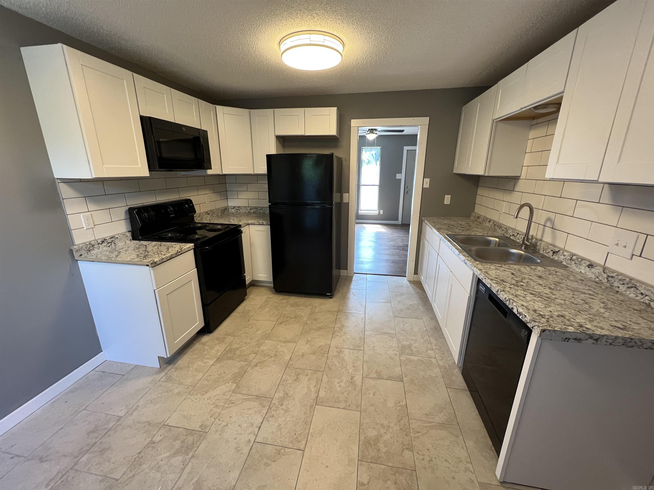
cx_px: 327
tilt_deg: -17.4
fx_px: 246
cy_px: 245
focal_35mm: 13
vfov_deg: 89.9
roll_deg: -0.4
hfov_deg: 106.2
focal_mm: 1.57
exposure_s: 1/120
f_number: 1.8
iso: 200
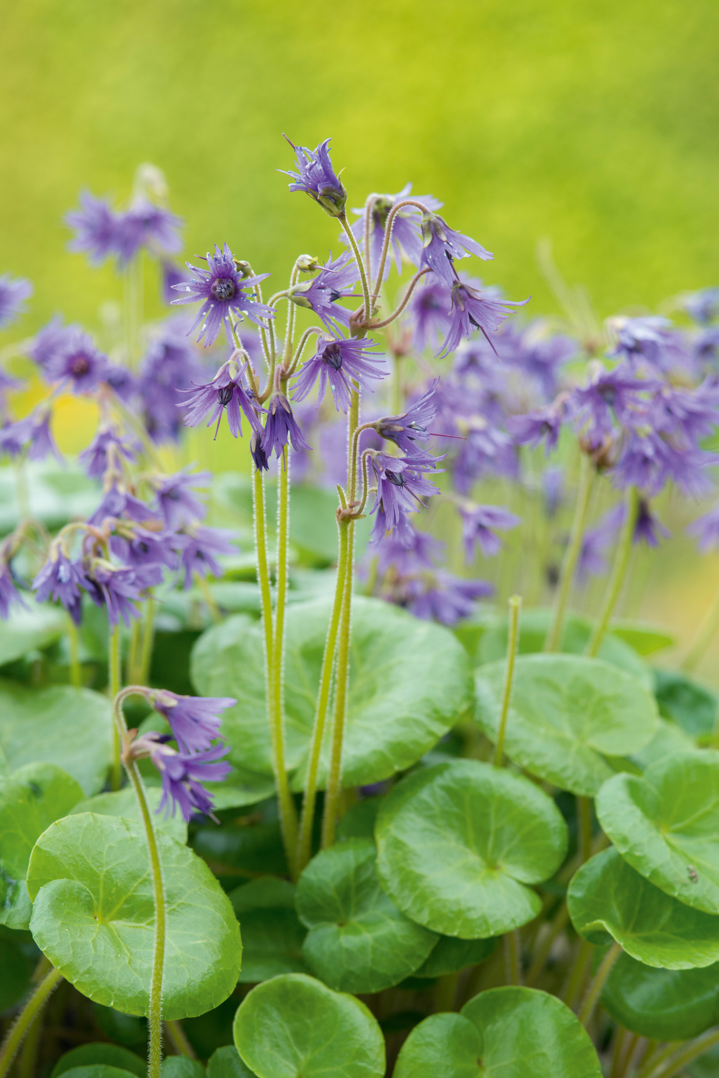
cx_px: 360
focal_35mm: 105
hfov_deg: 13.1
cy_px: 539
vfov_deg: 19.5
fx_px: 3143
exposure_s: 1/400
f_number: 10
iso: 1000
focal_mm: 105
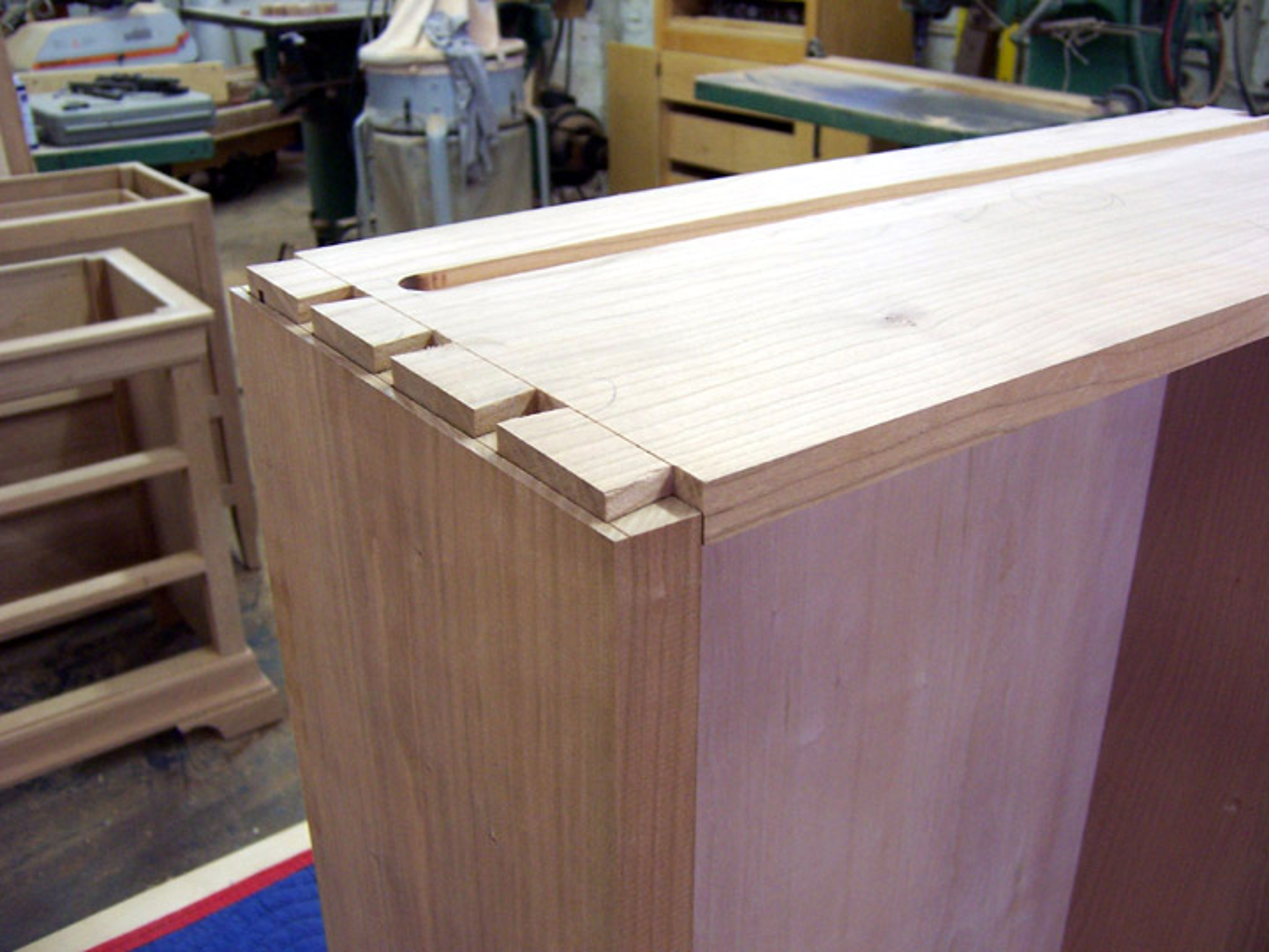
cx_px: 634
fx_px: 1210
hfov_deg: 55.4
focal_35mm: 33
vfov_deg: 42.9
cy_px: 476
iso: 140
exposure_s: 1/15
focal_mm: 5.5
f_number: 3.4
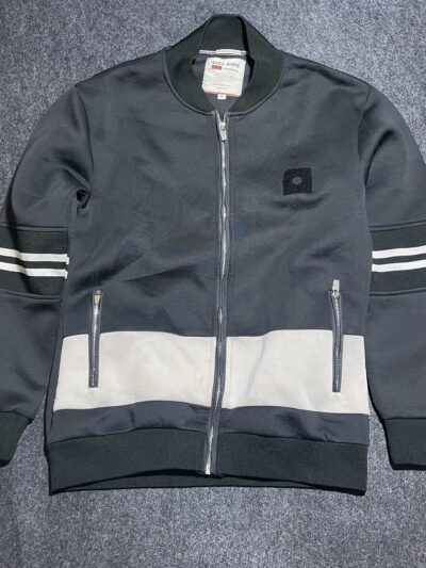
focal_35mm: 26
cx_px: 213
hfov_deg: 53.1
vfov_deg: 67.3
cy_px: 284
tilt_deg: -49.7
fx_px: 426
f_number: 1.6
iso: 125
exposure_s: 1/50
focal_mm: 4.2
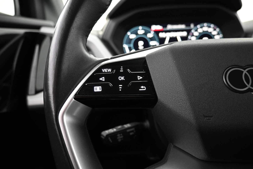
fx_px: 169
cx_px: 126
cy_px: 84
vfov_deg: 53.1
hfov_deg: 73.7
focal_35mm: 24
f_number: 3.5
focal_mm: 16
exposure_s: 1/13
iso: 1600
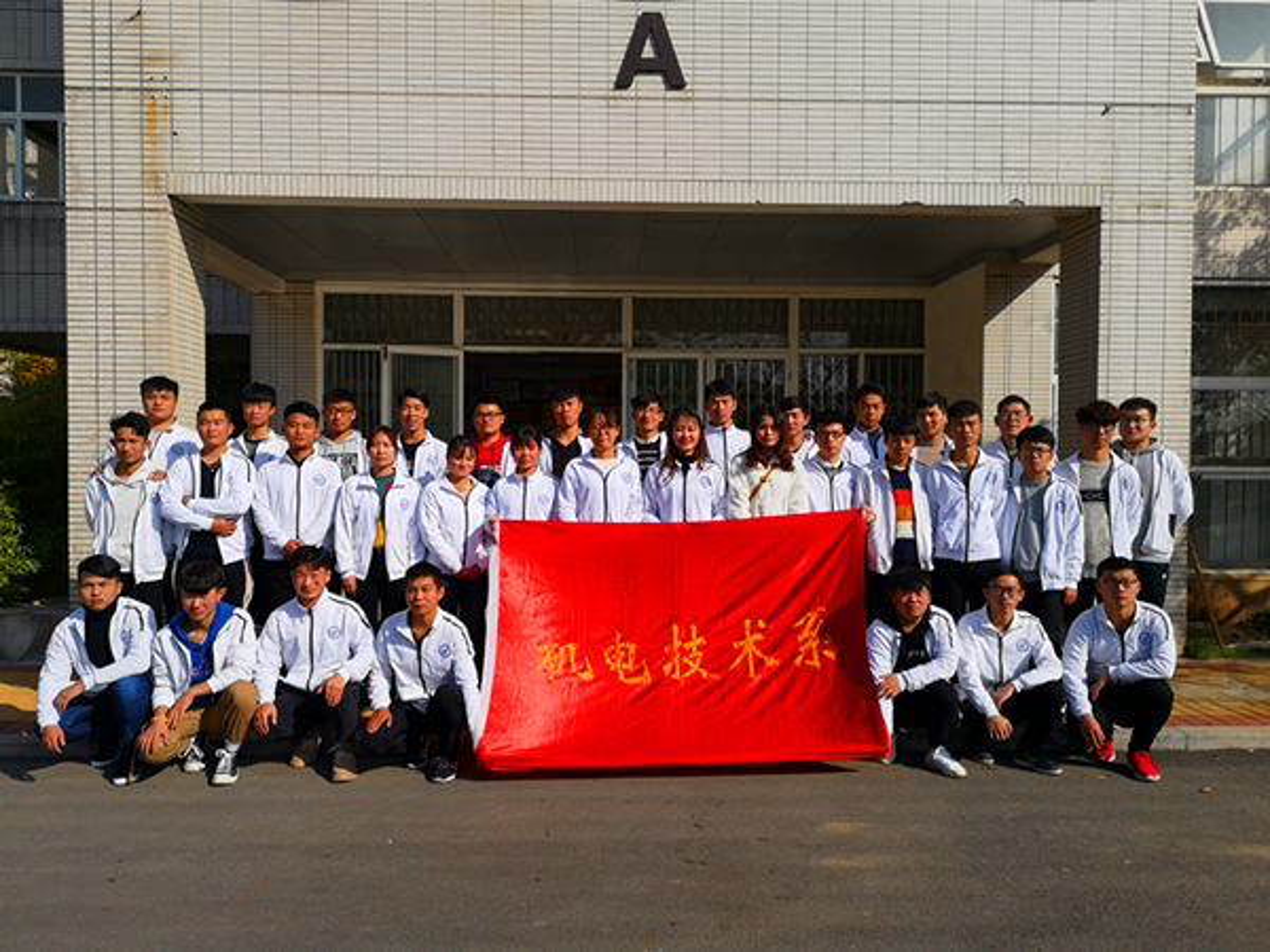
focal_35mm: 27
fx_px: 991
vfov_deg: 51.4
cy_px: 476
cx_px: 635
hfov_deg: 65.3
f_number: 1.8
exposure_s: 1/4926
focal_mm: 3.95
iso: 50
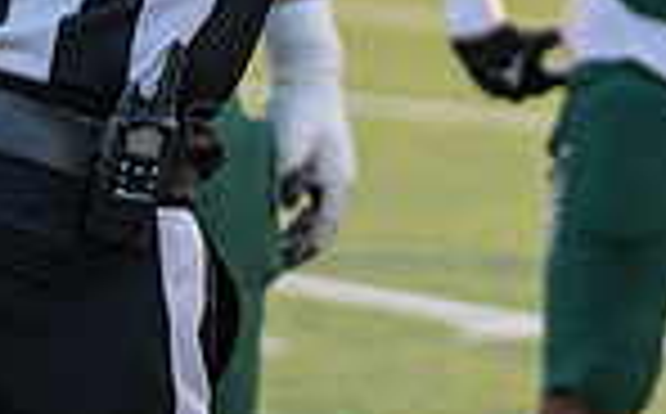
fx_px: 5074
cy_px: -433
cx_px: 346
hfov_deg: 7.5
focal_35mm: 280
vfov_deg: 4.6
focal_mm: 70
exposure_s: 1/400
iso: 160
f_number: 2.8
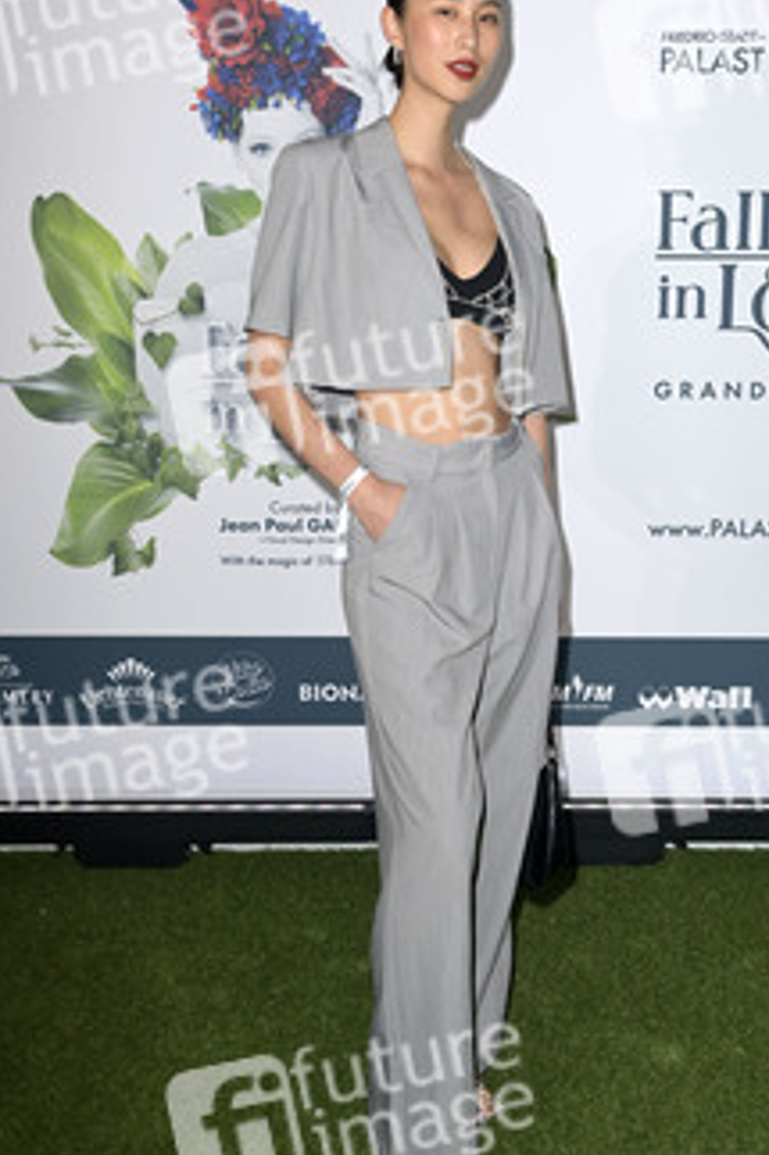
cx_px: 454
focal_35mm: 47
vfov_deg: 41.9
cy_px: 572
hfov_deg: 28.6
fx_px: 1507
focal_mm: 38
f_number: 6.3
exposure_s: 1/250
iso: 640
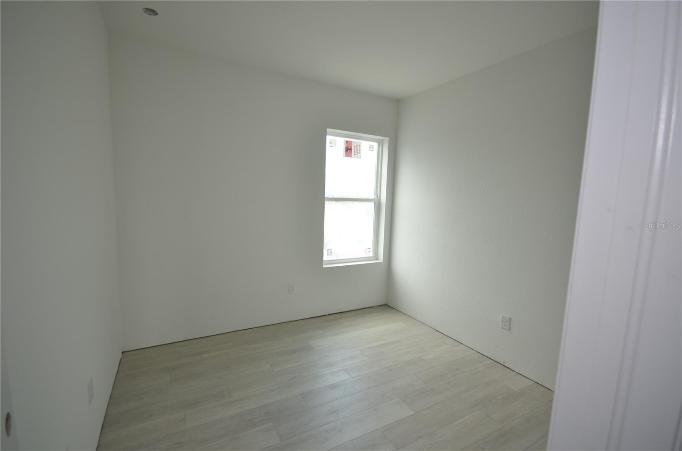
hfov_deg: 100.5
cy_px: 226
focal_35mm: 15
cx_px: 341
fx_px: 284
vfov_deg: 77.0
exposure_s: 1/60
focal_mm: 10
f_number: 4
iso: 200
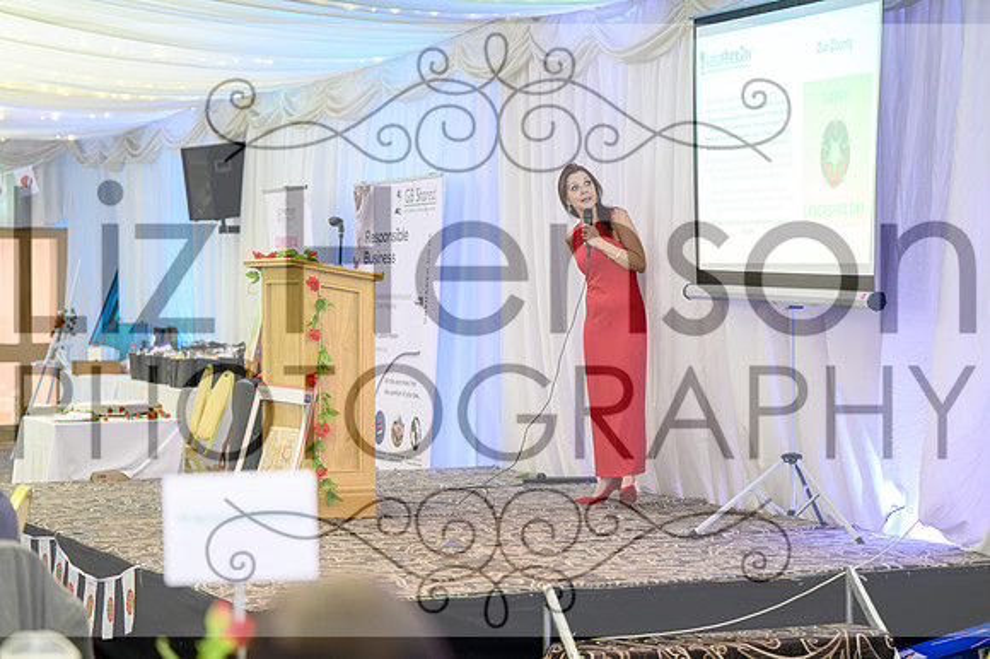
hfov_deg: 24.5
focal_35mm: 83
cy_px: 330
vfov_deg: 16.4
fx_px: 2281
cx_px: 495
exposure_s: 1/200
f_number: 2.8
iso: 12800
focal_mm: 83
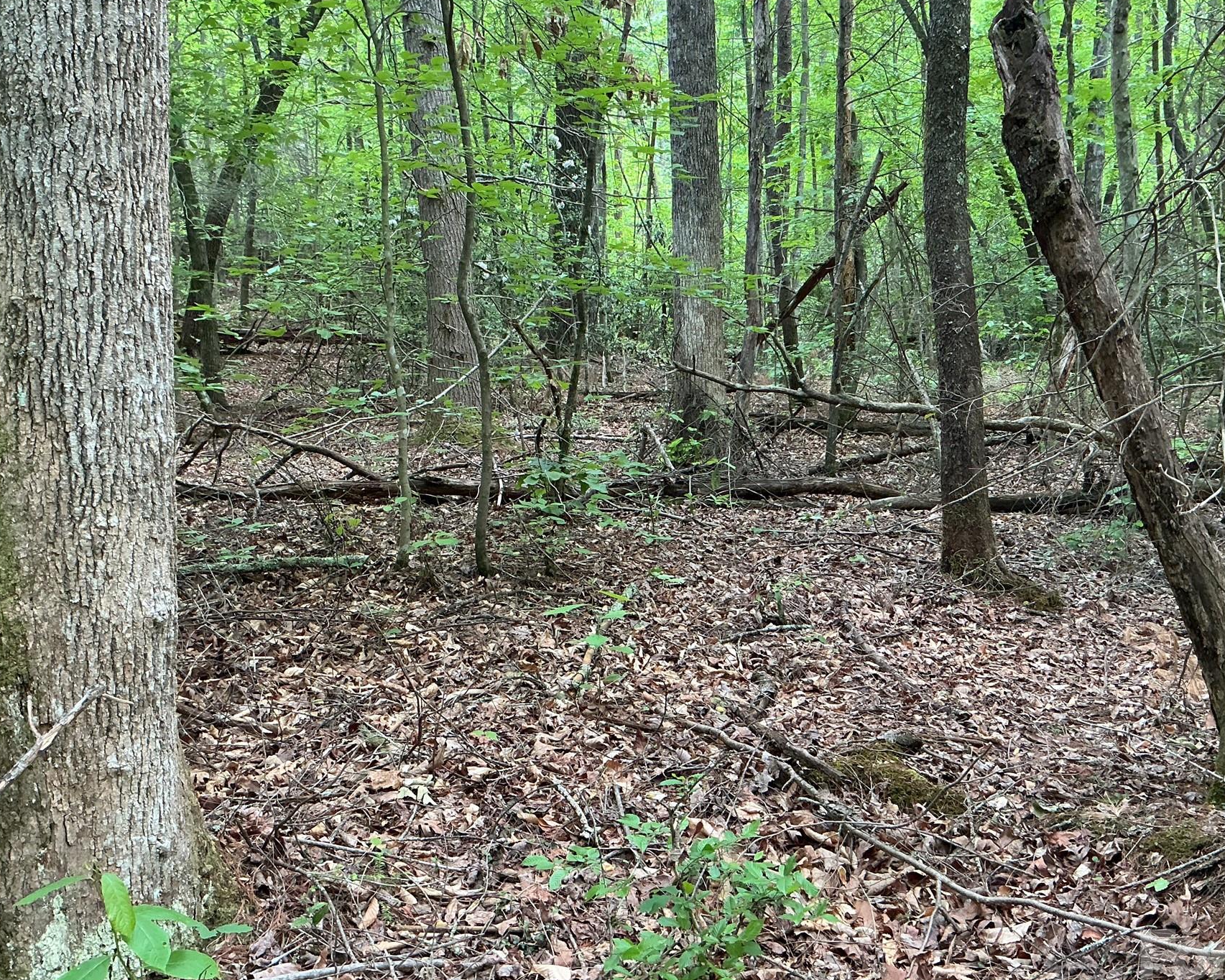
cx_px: 634
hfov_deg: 52.8
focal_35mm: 34
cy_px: 519
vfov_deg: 43.3
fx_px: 1233
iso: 100
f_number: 1.8
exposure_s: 1/60
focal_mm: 3
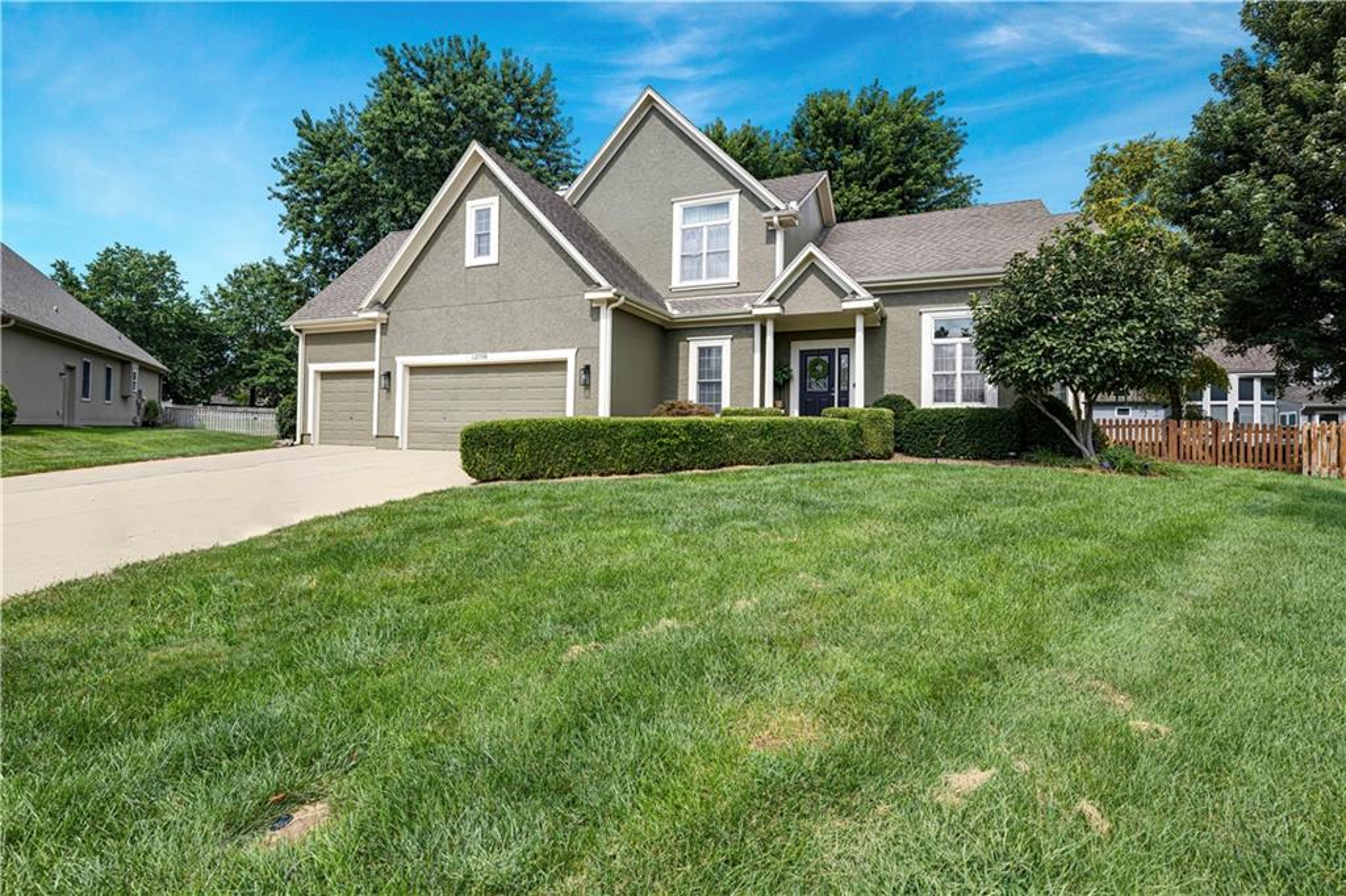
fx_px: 598
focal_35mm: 16
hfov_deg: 96.8
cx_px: 673
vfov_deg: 73.7
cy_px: 448
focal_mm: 16
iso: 100
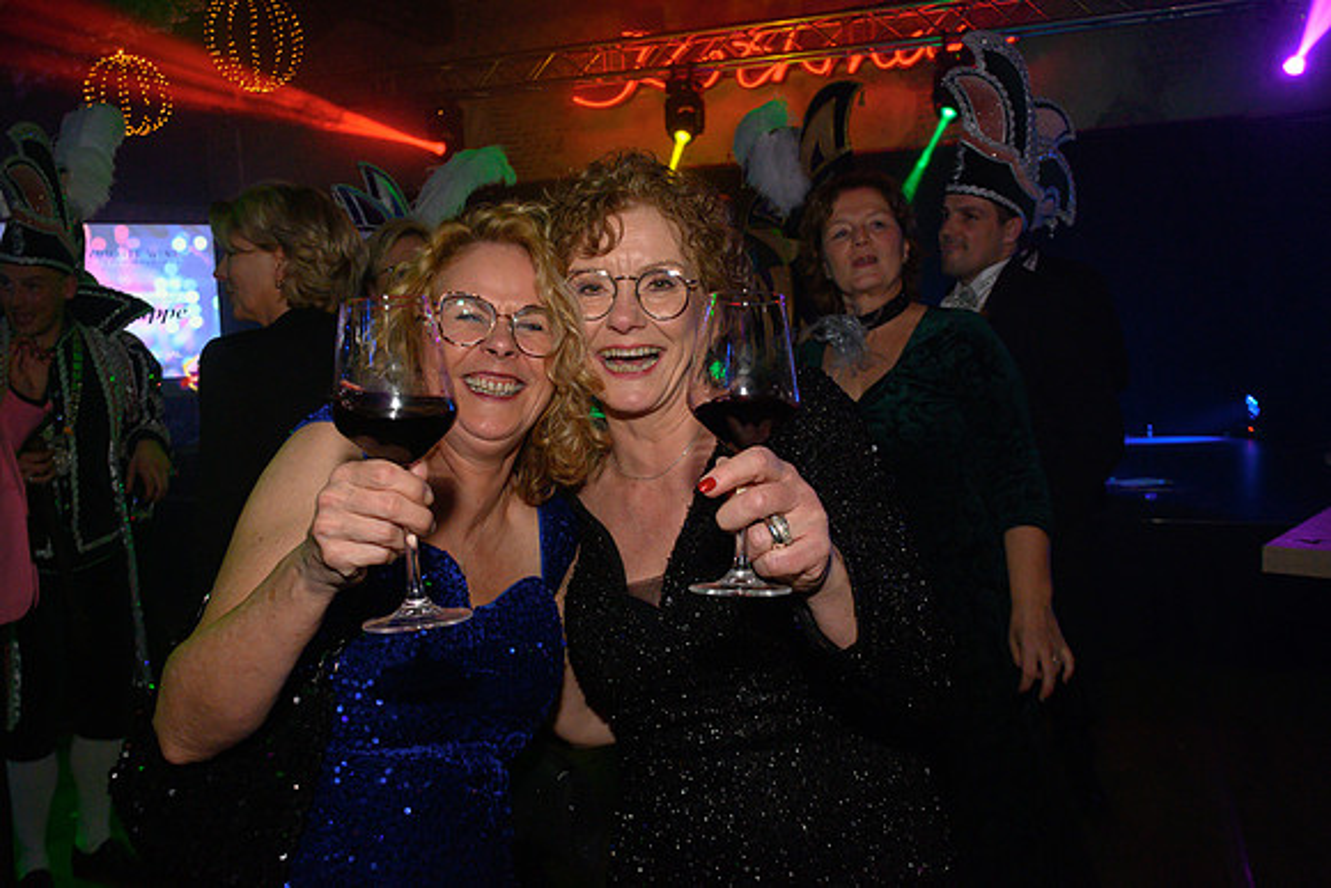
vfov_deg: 40.0
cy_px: 444
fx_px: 1220
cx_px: 666
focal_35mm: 33
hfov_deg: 57.2
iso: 640
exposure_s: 1/160
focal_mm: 22
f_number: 5
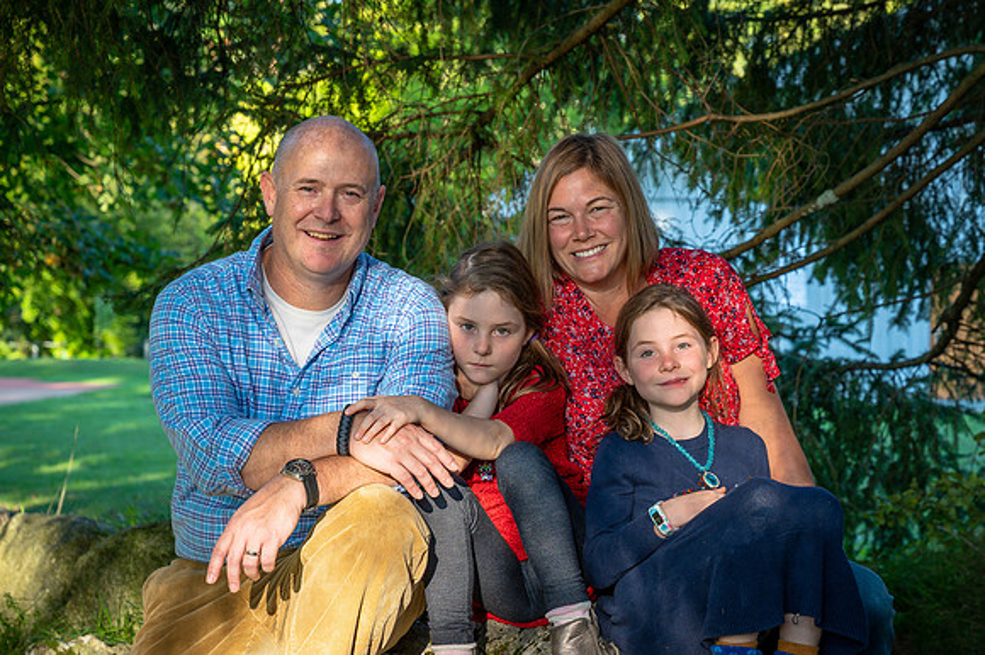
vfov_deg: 16.3
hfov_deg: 24.3
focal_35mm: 84
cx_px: 548
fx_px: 2284
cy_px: 377
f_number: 6.3
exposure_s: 1/160
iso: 200
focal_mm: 70
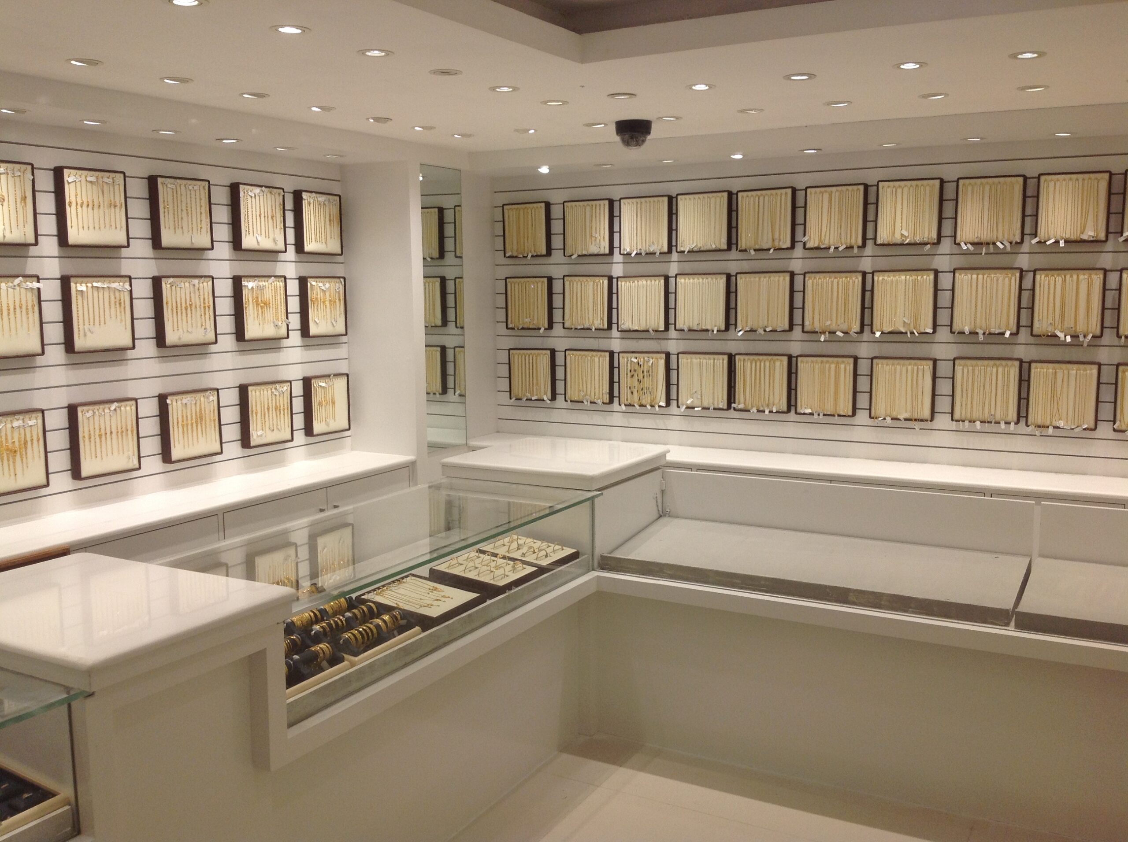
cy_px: 421
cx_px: 564
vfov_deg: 40.6
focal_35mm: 35
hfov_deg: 52.7
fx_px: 1139
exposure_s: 1/229
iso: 50
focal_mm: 4.28
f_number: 2.4
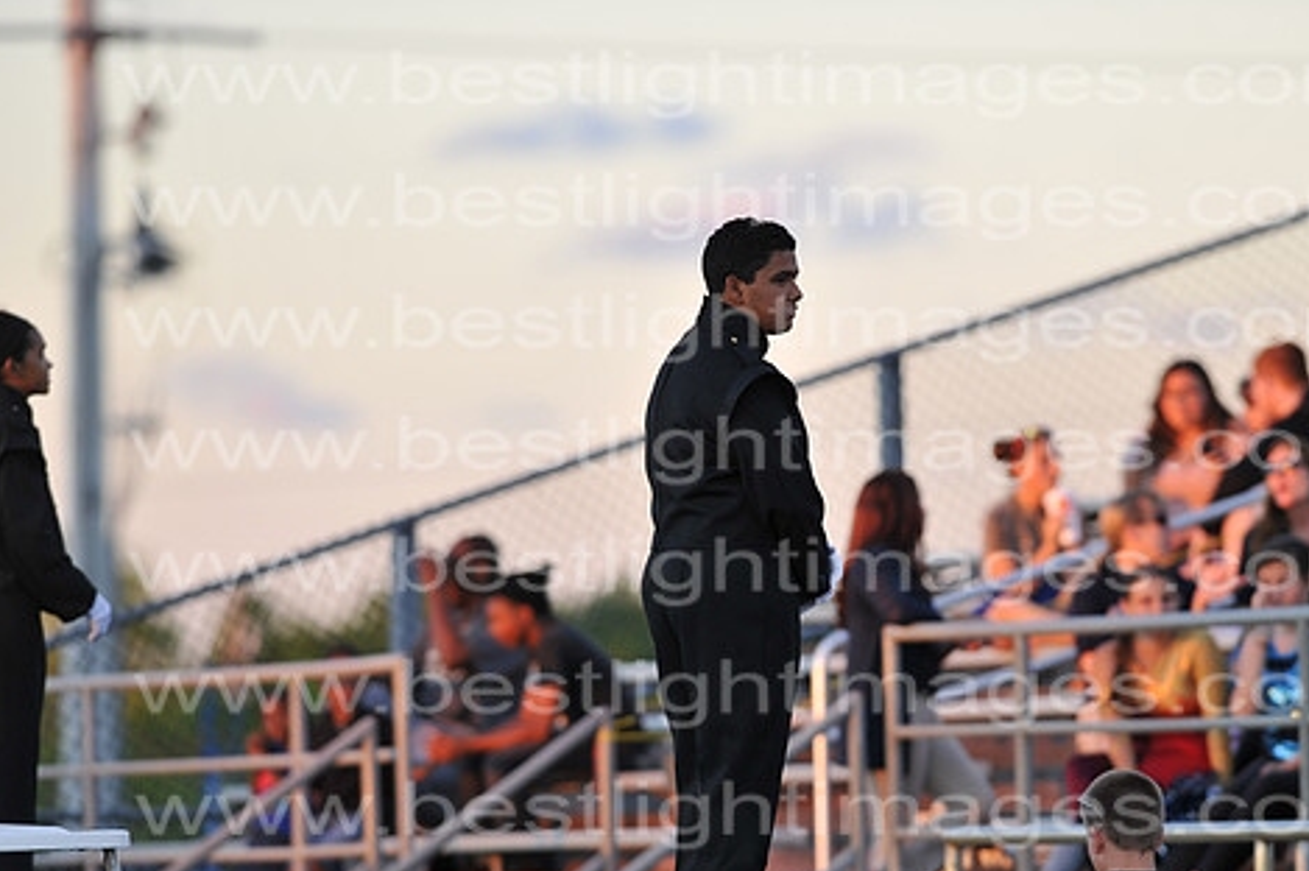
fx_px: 13480
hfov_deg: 5.6
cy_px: 511
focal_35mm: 371
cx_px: 765
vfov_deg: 3.7
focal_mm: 300
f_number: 4
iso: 640
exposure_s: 1/500
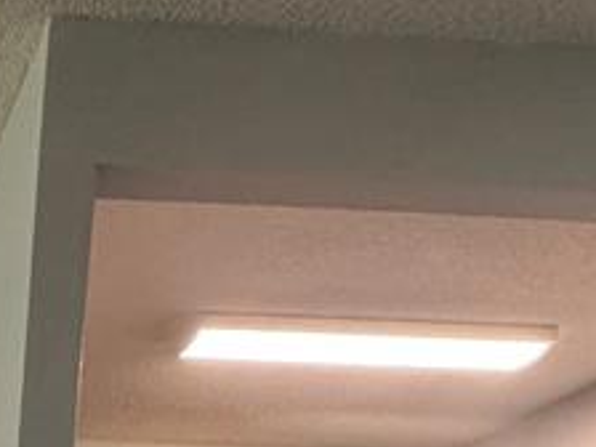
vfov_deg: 15.6
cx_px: -250
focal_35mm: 64
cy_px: 1000
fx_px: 1102
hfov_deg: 24.7
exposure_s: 1/60
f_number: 2.2
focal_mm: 2.22
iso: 320
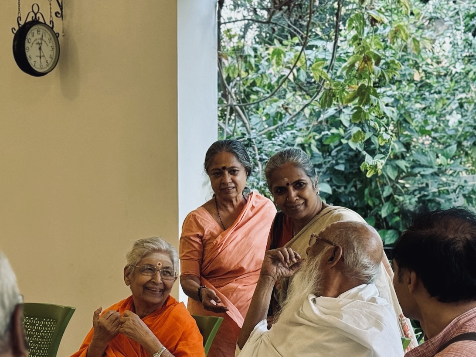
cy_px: 329
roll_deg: +1.8
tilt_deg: -5.5
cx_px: 98
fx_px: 1238
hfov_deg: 21.5
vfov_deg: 16.2
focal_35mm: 90
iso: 125
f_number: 1.78
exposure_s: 1/50
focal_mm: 6.86
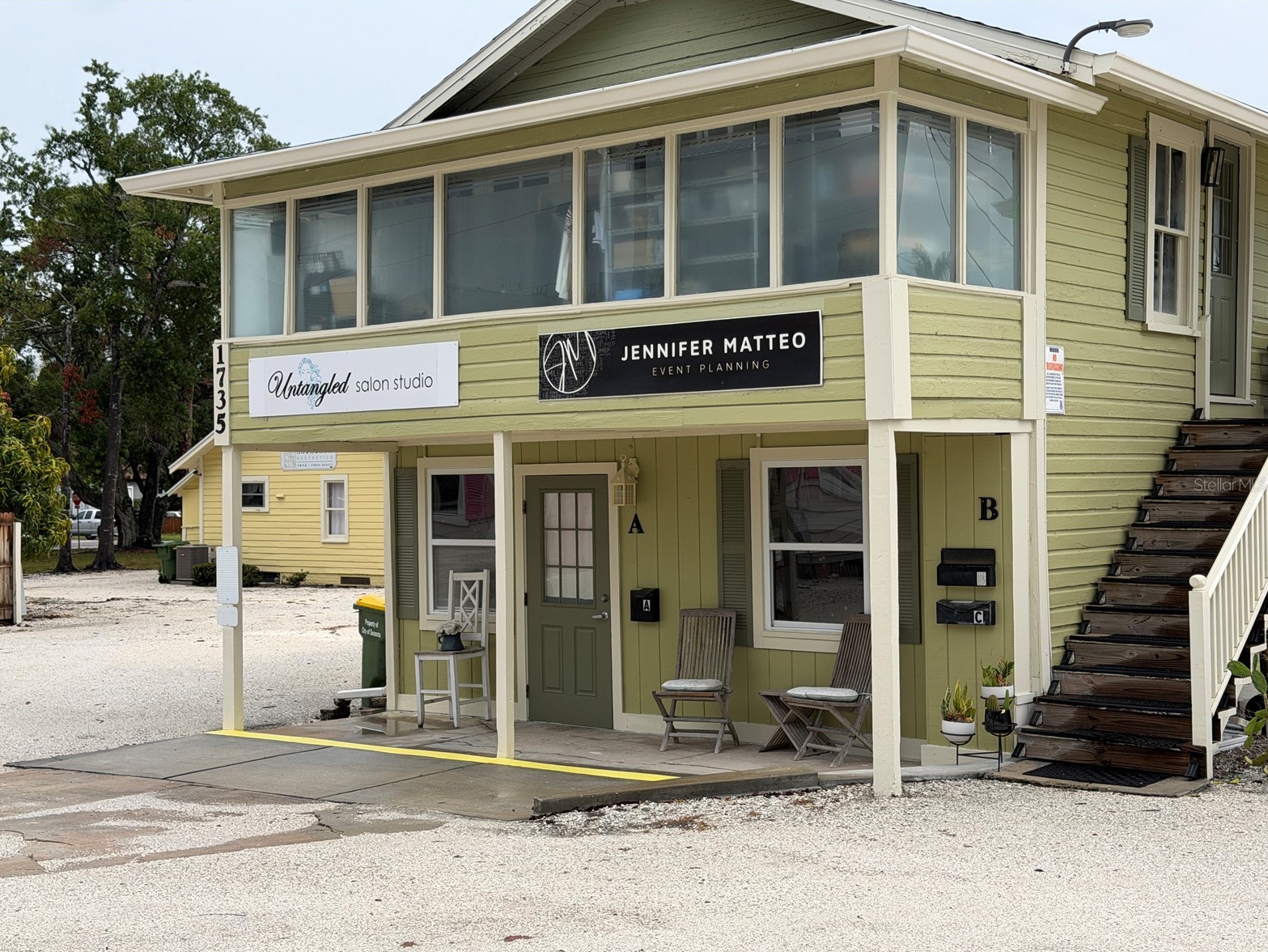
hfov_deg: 38.9
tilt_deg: +0.0
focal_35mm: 49
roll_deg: +0.0
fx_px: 1795
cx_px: 623
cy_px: 484
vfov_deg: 29.7
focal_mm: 6.76
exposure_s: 1/2033
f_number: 1.78
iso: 64
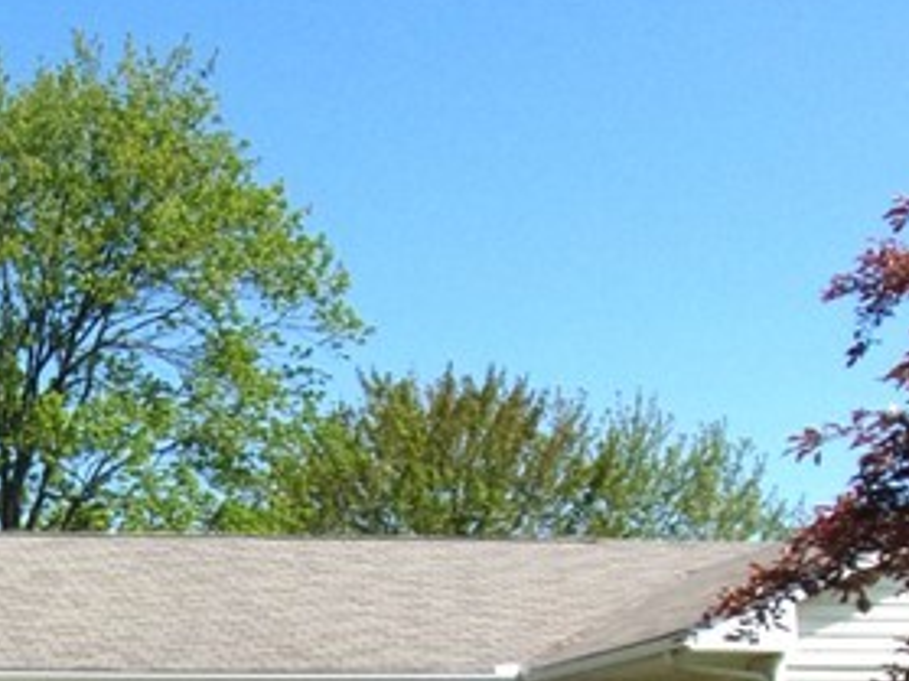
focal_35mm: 88
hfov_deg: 21.1
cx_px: -108
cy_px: 632
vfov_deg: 16.5
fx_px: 2310
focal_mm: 4.3
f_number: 3.3
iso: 80
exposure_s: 1/1200
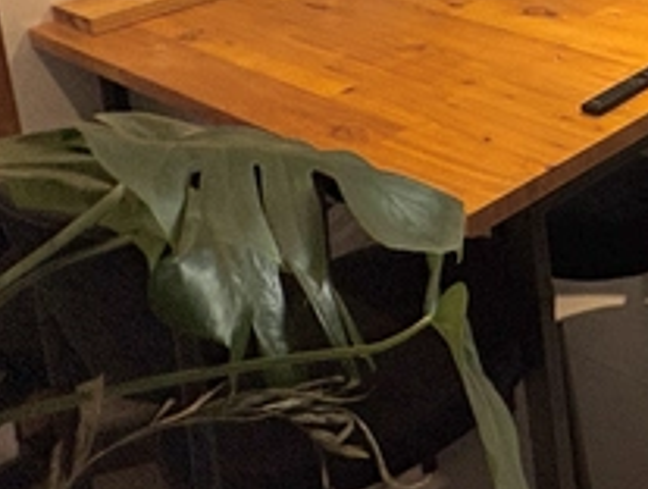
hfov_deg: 24.5
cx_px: 1046
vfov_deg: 22.2
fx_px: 1013
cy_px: -251
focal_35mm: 54
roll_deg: +1.2
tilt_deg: -8.4
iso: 200
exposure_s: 1/90
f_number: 2.2
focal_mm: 2.22
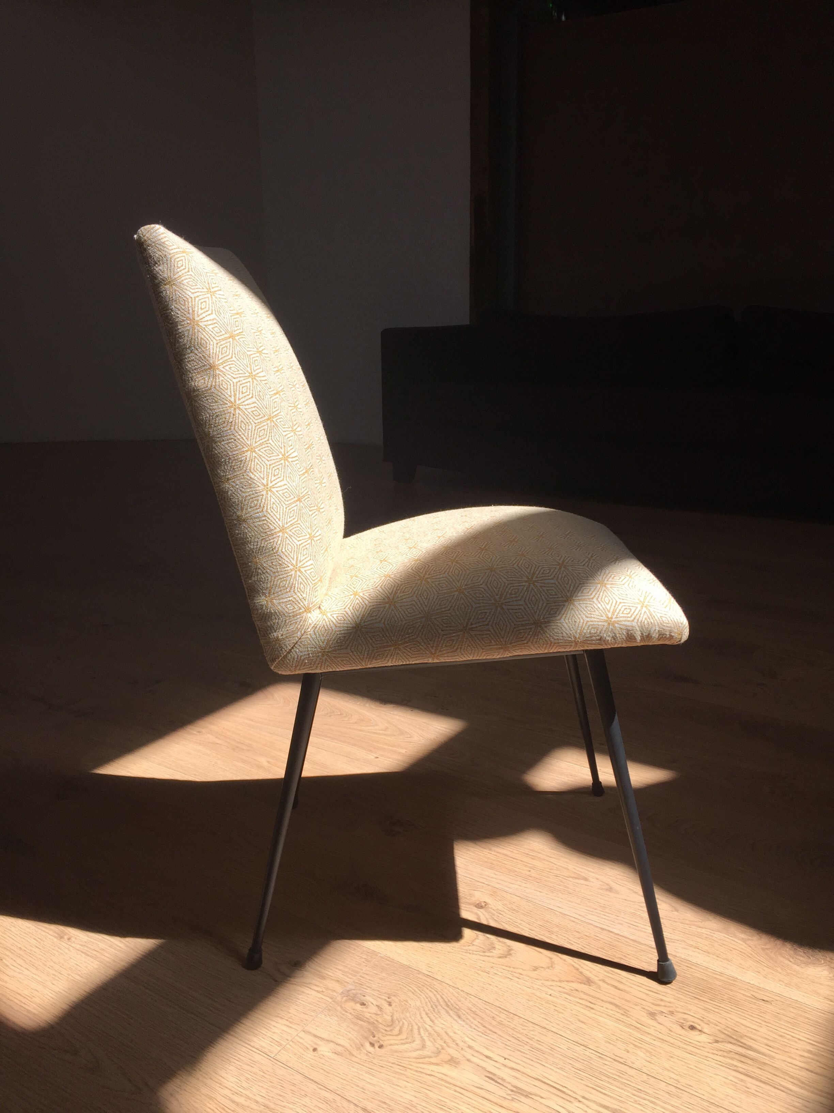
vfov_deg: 61.7
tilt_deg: -12.3
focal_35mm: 29
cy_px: 556
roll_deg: +0.4
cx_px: 417
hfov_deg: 48.2
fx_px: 932
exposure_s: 1/694
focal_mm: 4.15
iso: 32
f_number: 2.2
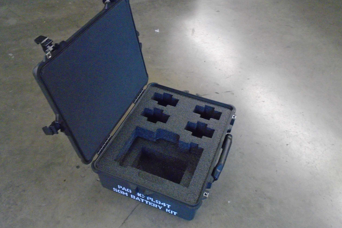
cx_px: 173
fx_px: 313
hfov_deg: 57.2
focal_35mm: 33
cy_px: 119
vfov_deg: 40.0
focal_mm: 5.5
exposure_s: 1/25
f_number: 3.5
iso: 800
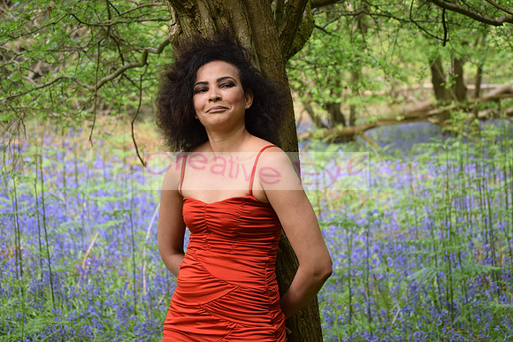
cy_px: 171
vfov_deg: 13.4
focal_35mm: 102
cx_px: 256
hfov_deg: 20.0
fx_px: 1454
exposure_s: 1/125
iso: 400
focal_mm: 68
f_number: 5.6
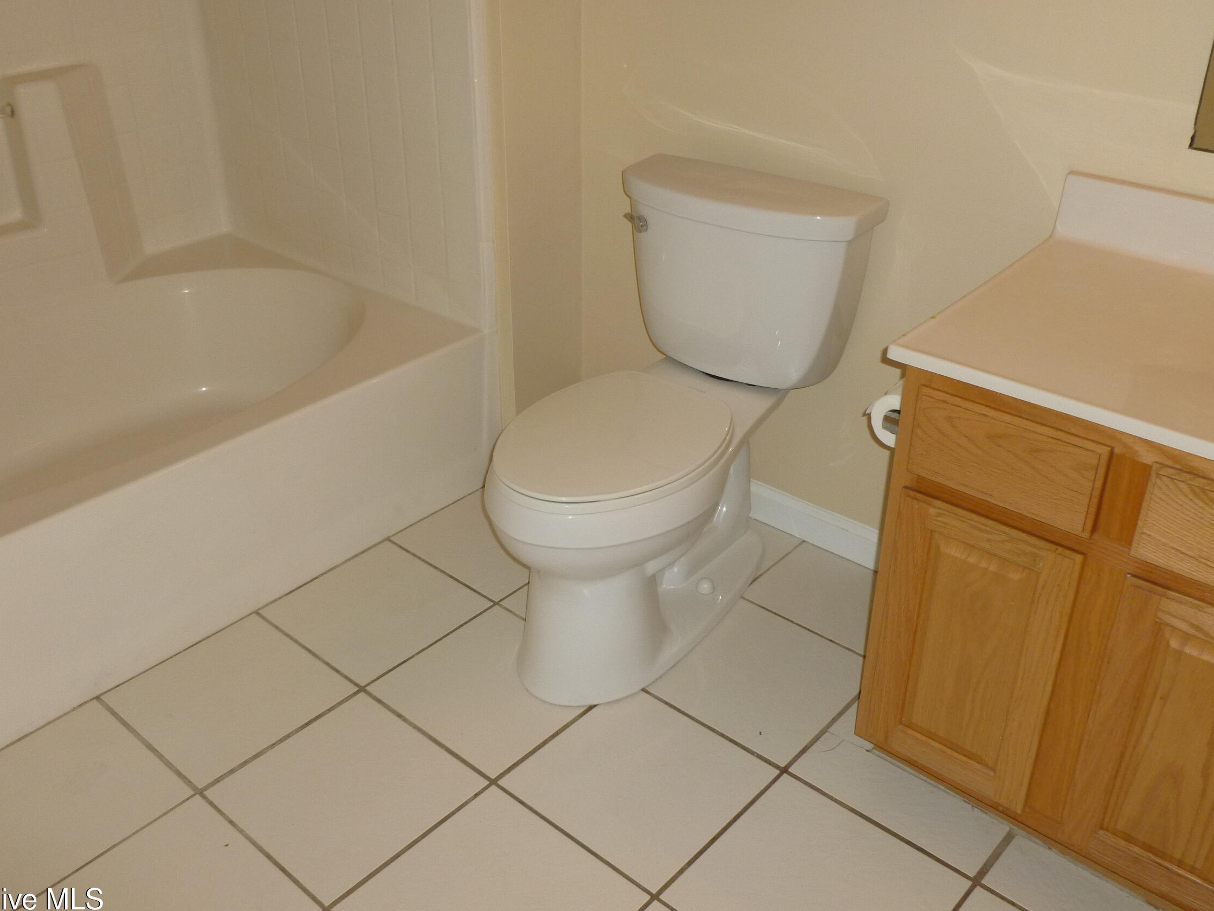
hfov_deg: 56.8
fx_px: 1122
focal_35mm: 32
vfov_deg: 44.1
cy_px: 426
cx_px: 578
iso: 125
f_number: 3.3
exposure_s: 1/60
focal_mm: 5
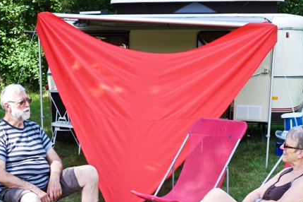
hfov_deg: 29.9
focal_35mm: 67
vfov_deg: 20.0
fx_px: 563
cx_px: 102
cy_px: 166
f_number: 5.6
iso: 200
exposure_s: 1/140
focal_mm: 24.3
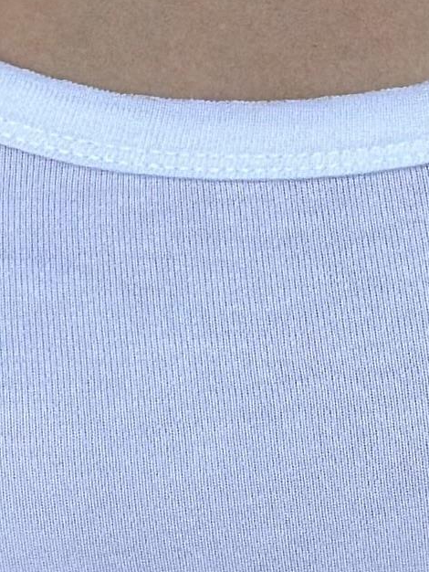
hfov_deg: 4.8
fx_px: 5102
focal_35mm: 309
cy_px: 769
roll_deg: -3.5
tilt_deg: -28.5
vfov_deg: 6.4
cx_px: 401
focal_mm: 6.86
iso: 80
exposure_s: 1/1050
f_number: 1.78
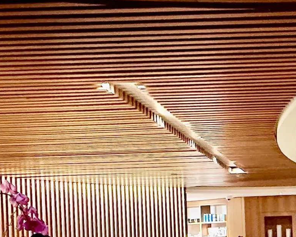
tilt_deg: +0.0
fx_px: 473
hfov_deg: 30.5
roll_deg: +2.1
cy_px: 234
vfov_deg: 26.7
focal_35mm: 54
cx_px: 338
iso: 800
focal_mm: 2.22
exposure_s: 1/40
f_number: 2.2
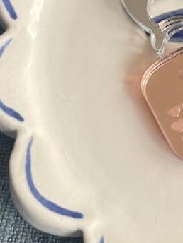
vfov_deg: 15.7
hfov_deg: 11.9
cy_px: -43
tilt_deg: -64.3
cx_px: 240
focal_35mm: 121
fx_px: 853
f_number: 1.6
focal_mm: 4.2
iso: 32
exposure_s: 1/202
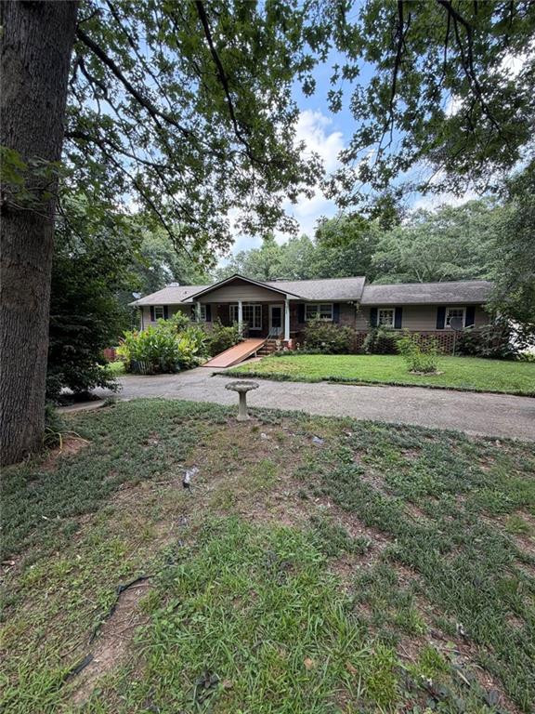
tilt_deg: -6.7
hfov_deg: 85.7
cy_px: 357
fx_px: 288
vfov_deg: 102.1
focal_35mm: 14
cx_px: 268
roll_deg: +0.8
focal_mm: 2.22
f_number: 2.2
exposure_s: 1/150
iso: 64
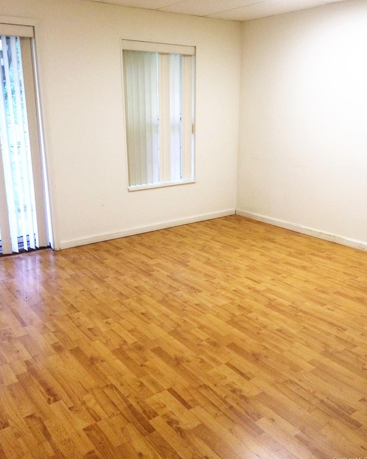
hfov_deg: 47.1
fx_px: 421
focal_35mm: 31
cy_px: 213
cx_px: 182
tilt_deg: -13.9
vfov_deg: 57.1
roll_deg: -0.3
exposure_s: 1/30
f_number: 2.2
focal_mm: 4.15
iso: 160
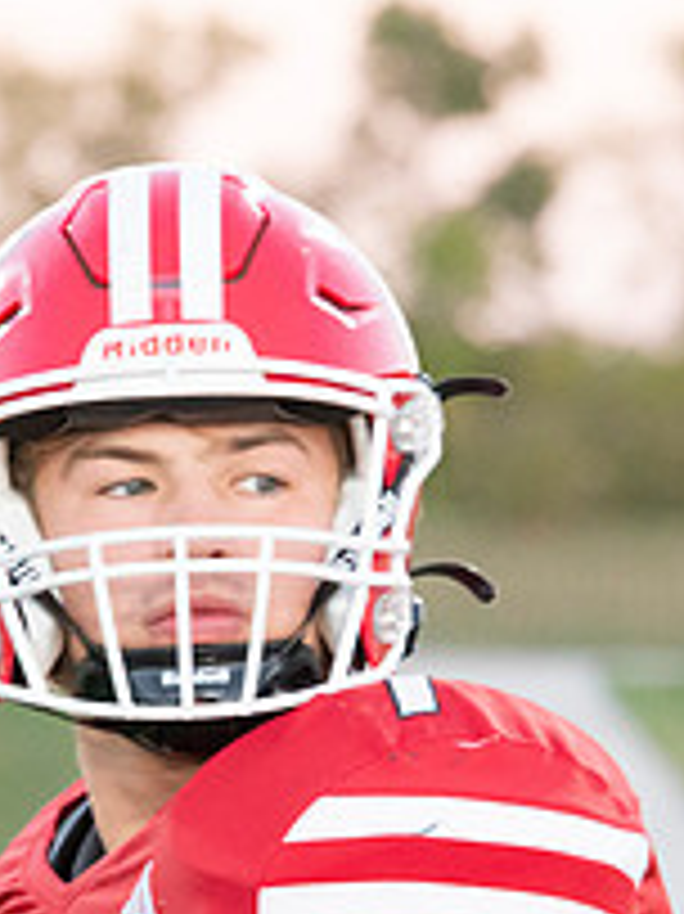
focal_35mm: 688
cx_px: 284
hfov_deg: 2.2
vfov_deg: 2.9
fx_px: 18145
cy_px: 687
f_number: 9
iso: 8000
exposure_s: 1/320
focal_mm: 250
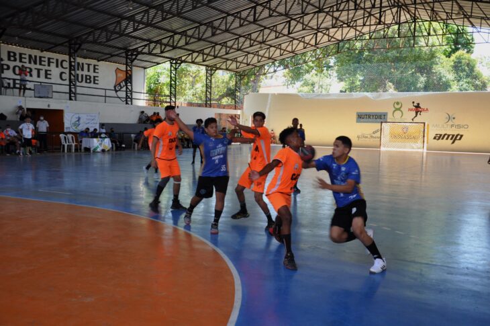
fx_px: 530
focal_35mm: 39
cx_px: 245
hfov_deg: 49.6
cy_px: 163
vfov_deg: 34.1
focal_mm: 26
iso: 320
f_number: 5.6
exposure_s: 1/125
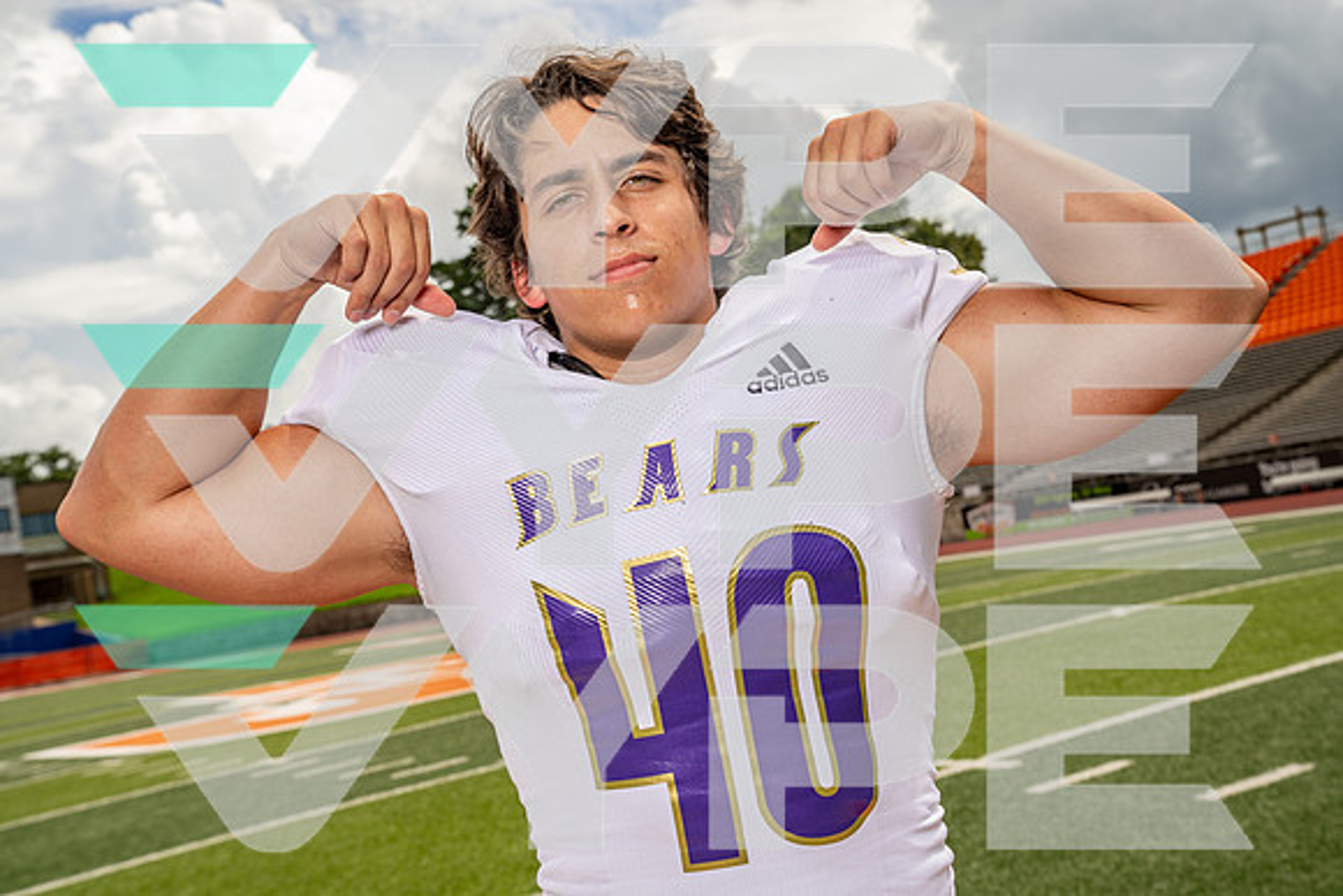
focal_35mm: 48
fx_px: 1791
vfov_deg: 28.1
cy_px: 448
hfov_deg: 41.1
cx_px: 672
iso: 100
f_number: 8
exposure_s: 1/160
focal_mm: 48
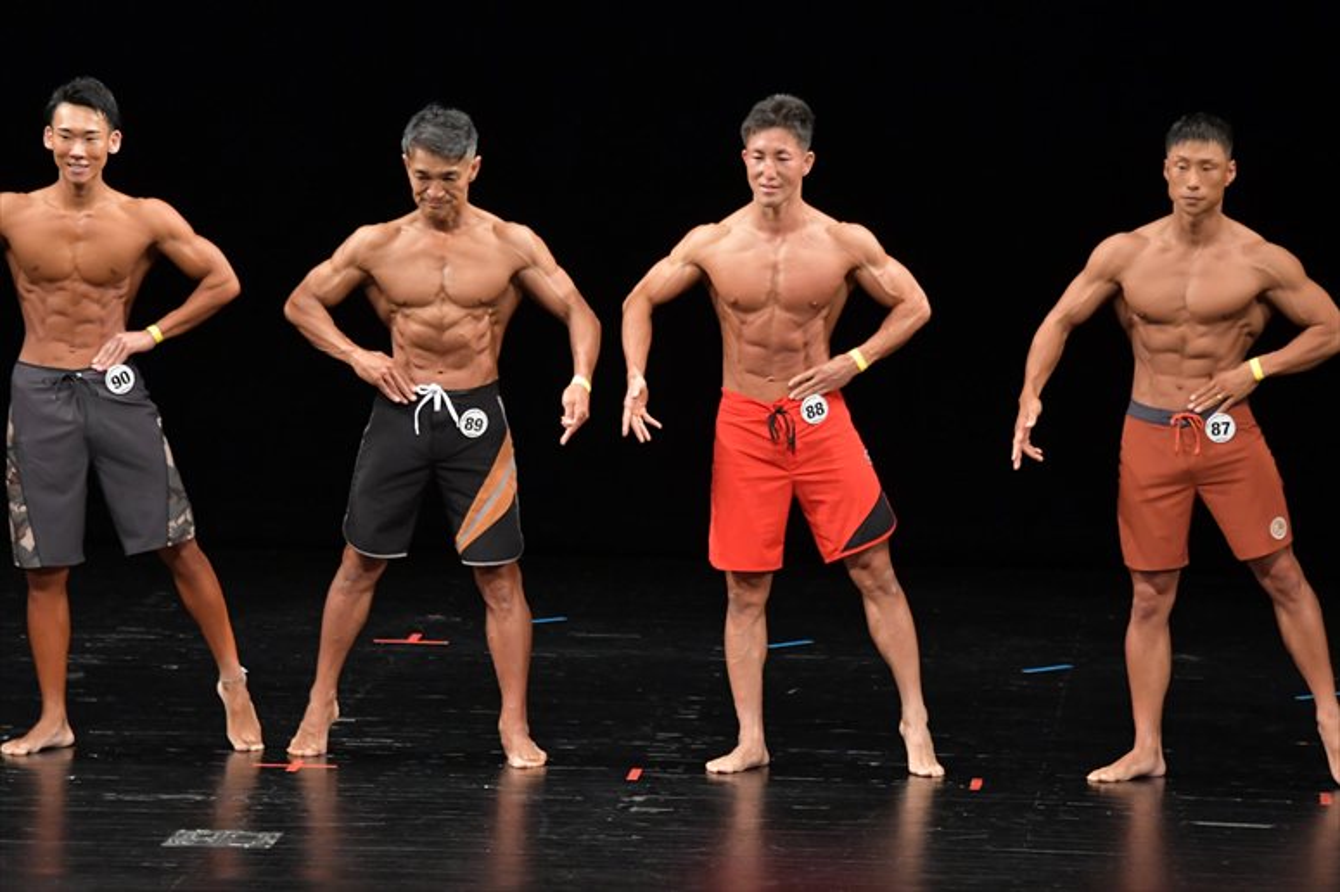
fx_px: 8929
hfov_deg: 8.6
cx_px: 670
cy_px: 446
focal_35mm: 240
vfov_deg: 5.7
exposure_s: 1/400
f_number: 5.6
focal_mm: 160
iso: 3200
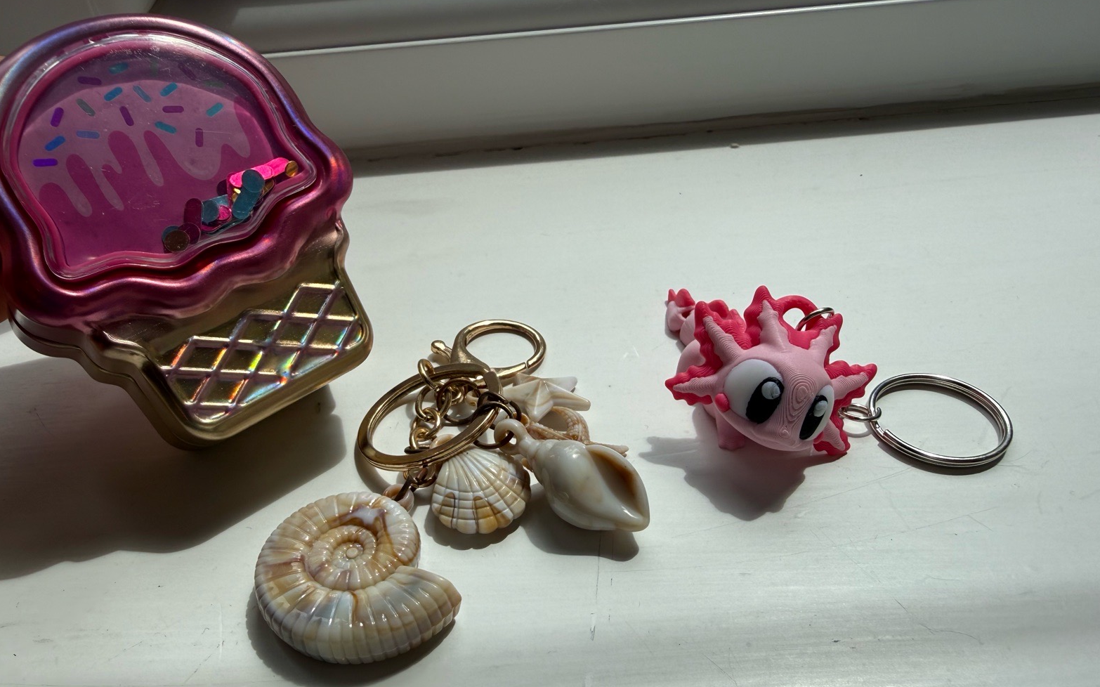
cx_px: 543
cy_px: 412
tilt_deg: -41.6
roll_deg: +4.1
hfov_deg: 70.4
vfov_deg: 47.3
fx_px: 779
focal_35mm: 26
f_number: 2.2
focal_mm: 2.22
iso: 40
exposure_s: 1/1245
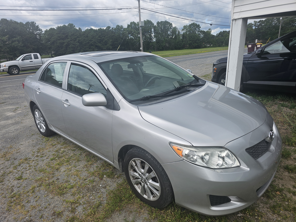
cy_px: 111
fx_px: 197
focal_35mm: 23
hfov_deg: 73.9
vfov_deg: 58.9
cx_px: 148
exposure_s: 1/512
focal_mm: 6.3
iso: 10
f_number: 1.7
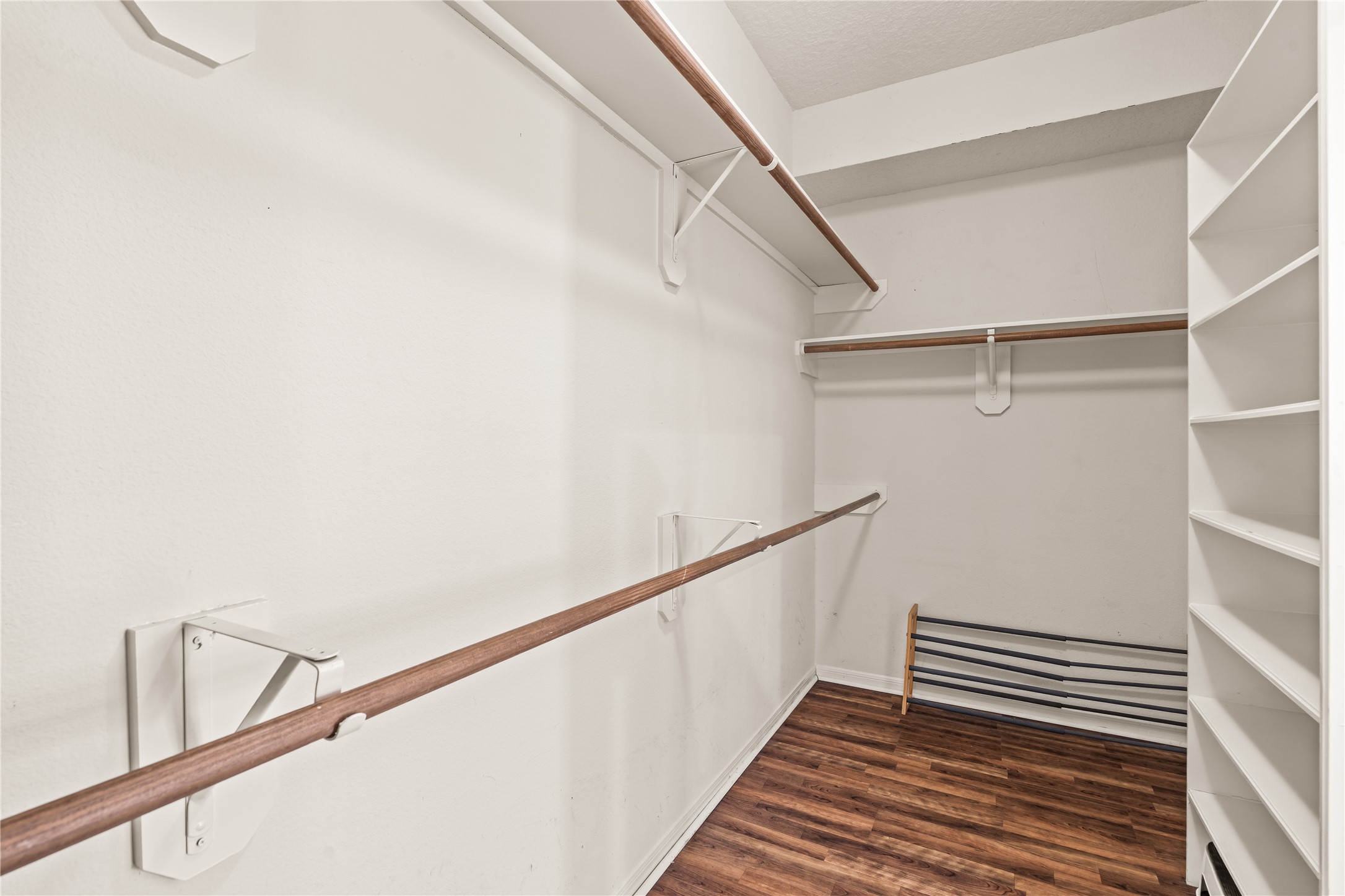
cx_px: 672
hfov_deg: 96.7
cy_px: 448
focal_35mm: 16
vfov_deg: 73.7
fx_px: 598
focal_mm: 16
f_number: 9
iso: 200
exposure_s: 13
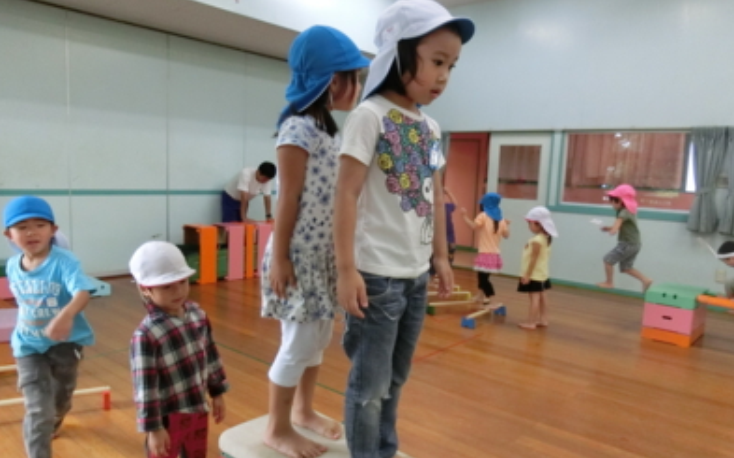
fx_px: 540
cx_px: 368
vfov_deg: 45.9
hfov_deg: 68.4
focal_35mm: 27
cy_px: 243
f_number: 3.5
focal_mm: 4.5
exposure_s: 1/125
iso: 800
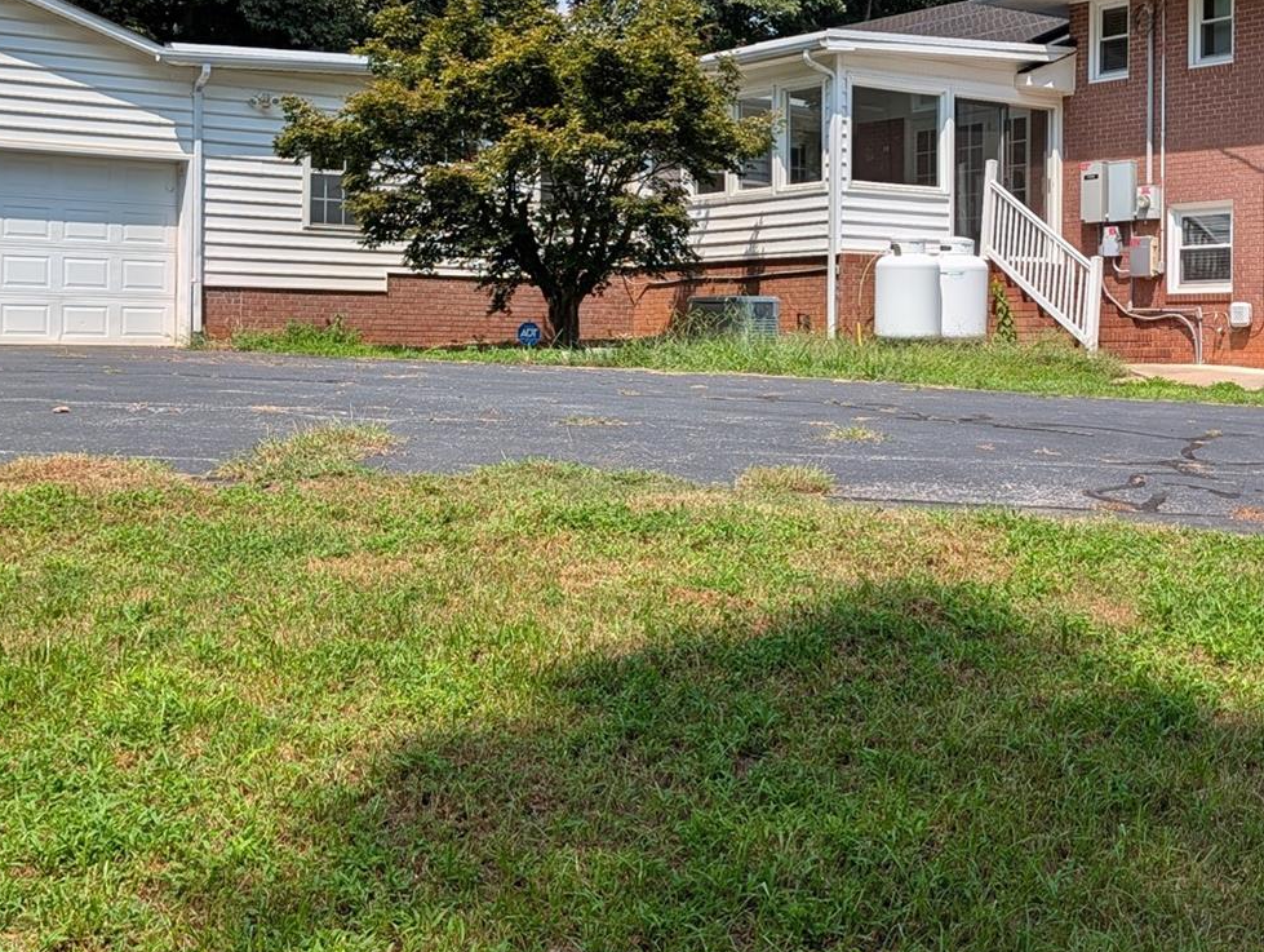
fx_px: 1828
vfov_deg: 29.0
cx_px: 784
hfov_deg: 37.9
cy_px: 345
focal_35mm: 50
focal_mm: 6.9
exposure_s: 1/1435
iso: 21
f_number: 1.68
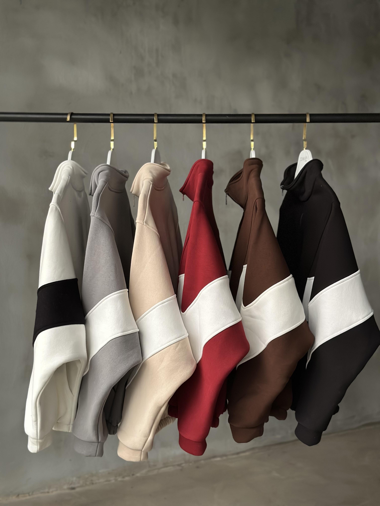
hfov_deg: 30.3
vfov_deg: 39.7
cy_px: 253
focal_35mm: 48
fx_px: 703
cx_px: 190
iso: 400
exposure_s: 1/57
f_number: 1.78
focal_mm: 6.86
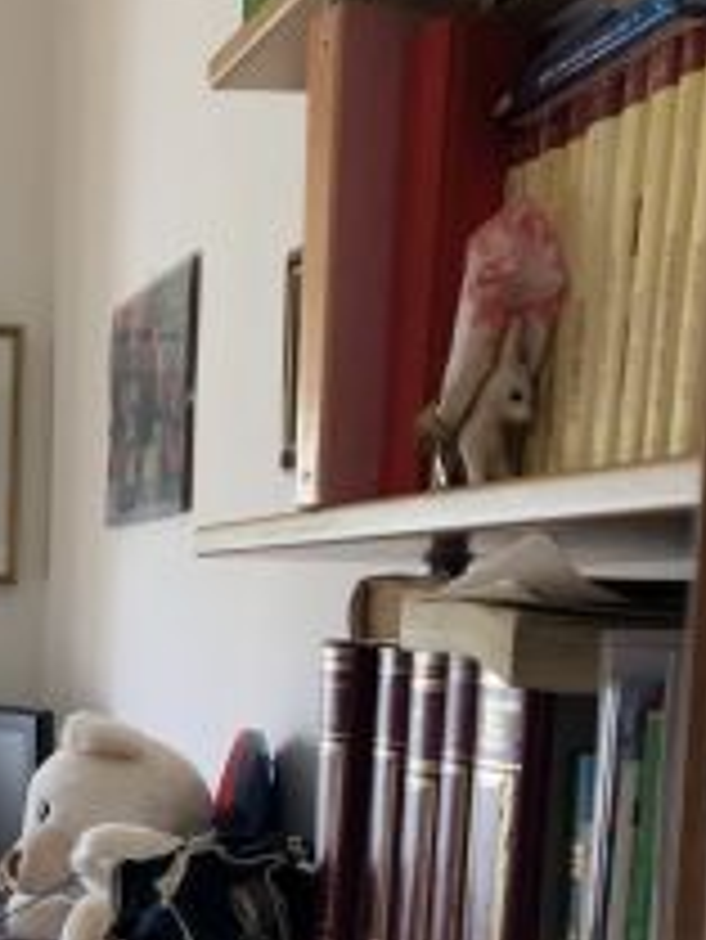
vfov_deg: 27.7
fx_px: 1820
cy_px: 877
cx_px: -74
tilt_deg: -8.0
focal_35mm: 67
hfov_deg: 20.9
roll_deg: +1.0
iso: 40
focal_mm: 3.99
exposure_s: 1/24
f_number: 1.8
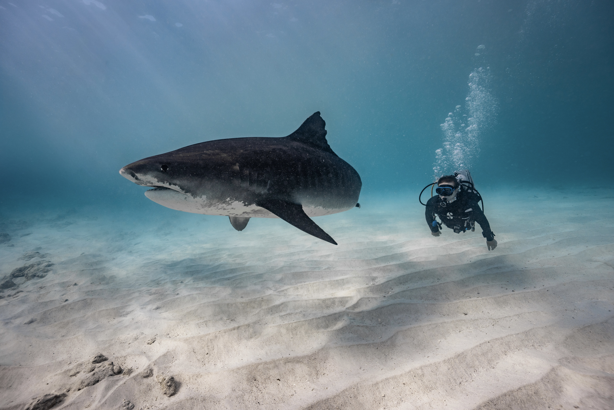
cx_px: 307
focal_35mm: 17
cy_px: 205
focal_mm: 17
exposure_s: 1/800
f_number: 4.5
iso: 200
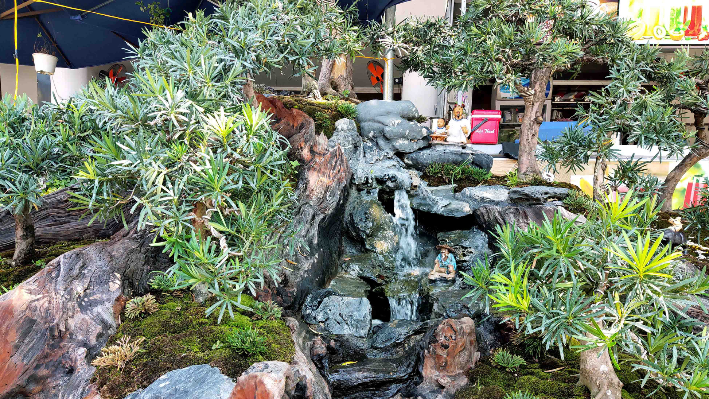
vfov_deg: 41.2
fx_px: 526
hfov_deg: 67.9
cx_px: 364
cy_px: 251
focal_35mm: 28
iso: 50
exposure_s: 1/145
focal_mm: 4.71
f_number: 1.7
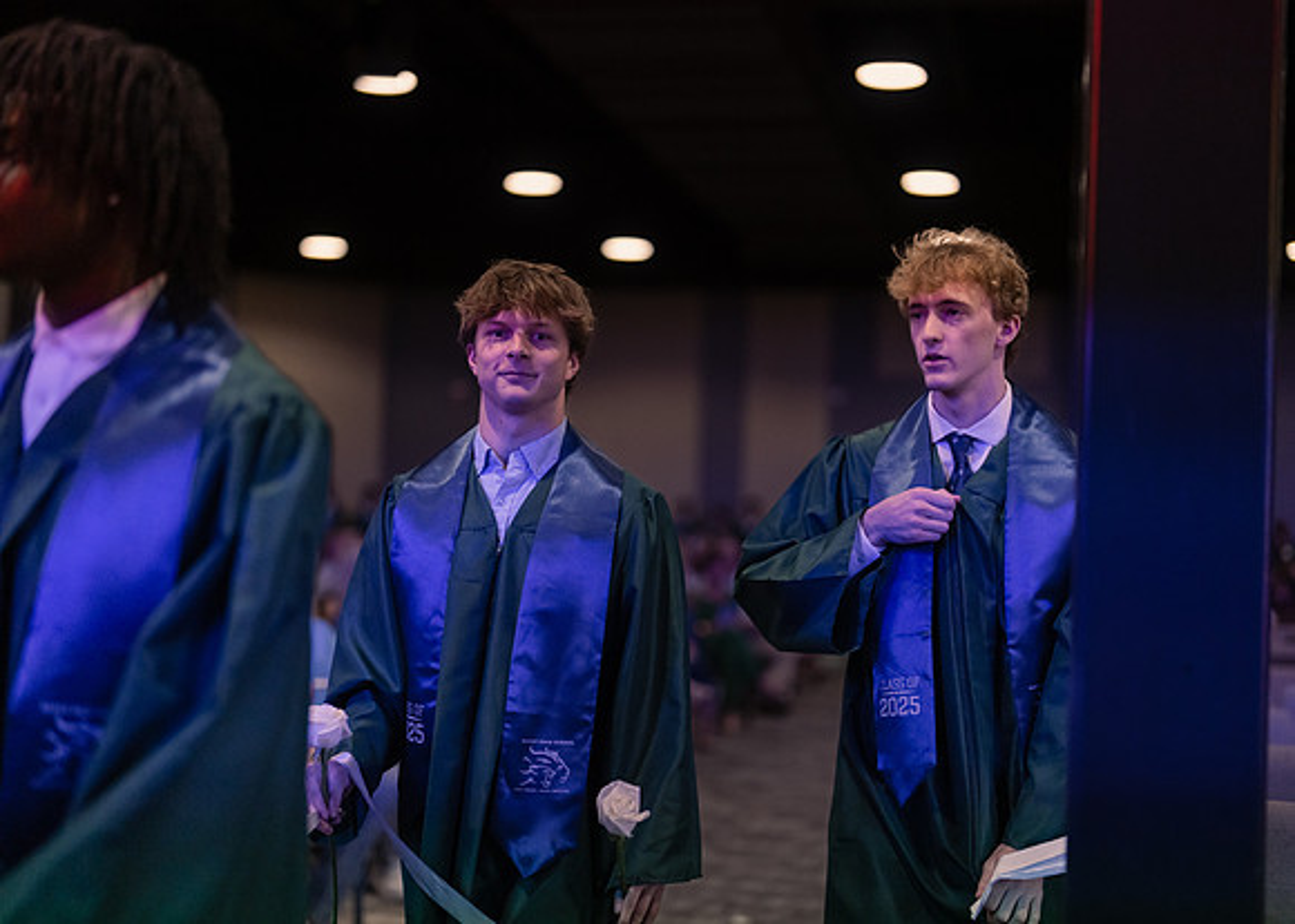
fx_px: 1952
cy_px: 462
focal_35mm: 53
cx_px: 648
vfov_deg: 26.6
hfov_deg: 36.7
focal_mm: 50
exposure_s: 1/500
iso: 1250
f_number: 1.2
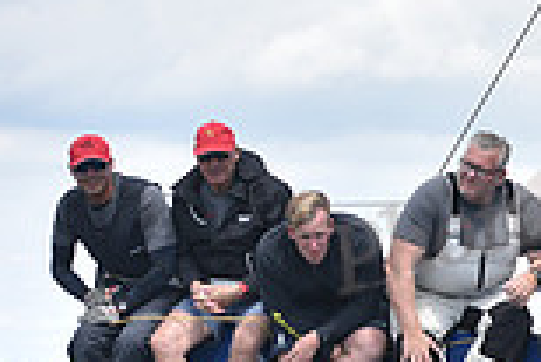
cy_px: 336
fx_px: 3956
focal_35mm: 263
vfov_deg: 5.2
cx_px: 1012
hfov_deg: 7.6
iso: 250
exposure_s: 1/1250
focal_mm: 70
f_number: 4
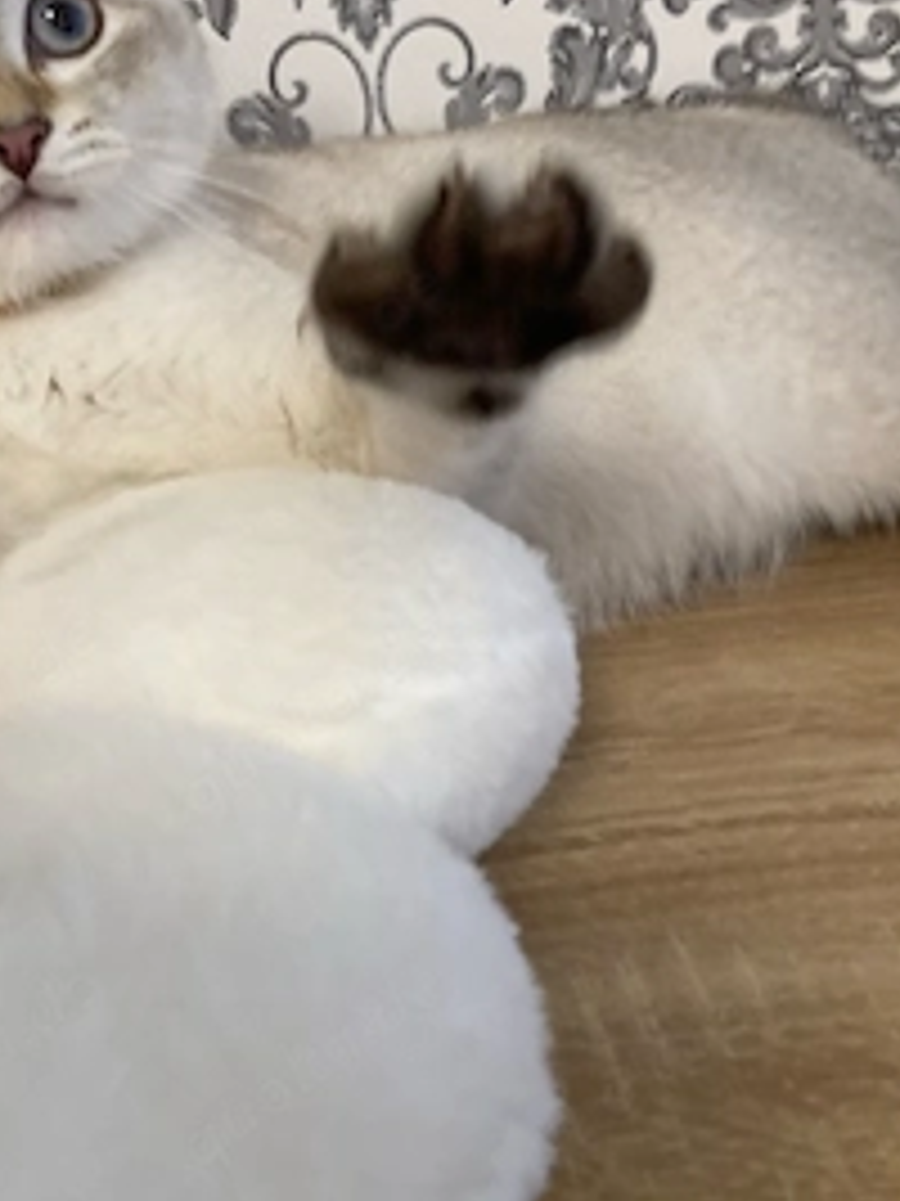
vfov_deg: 44.2
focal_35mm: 42
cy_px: 414
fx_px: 1457
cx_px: 410
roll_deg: +6.5
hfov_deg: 34.3
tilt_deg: -21.1
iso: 100
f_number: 1.8
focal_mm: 3.99
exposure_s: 1/50
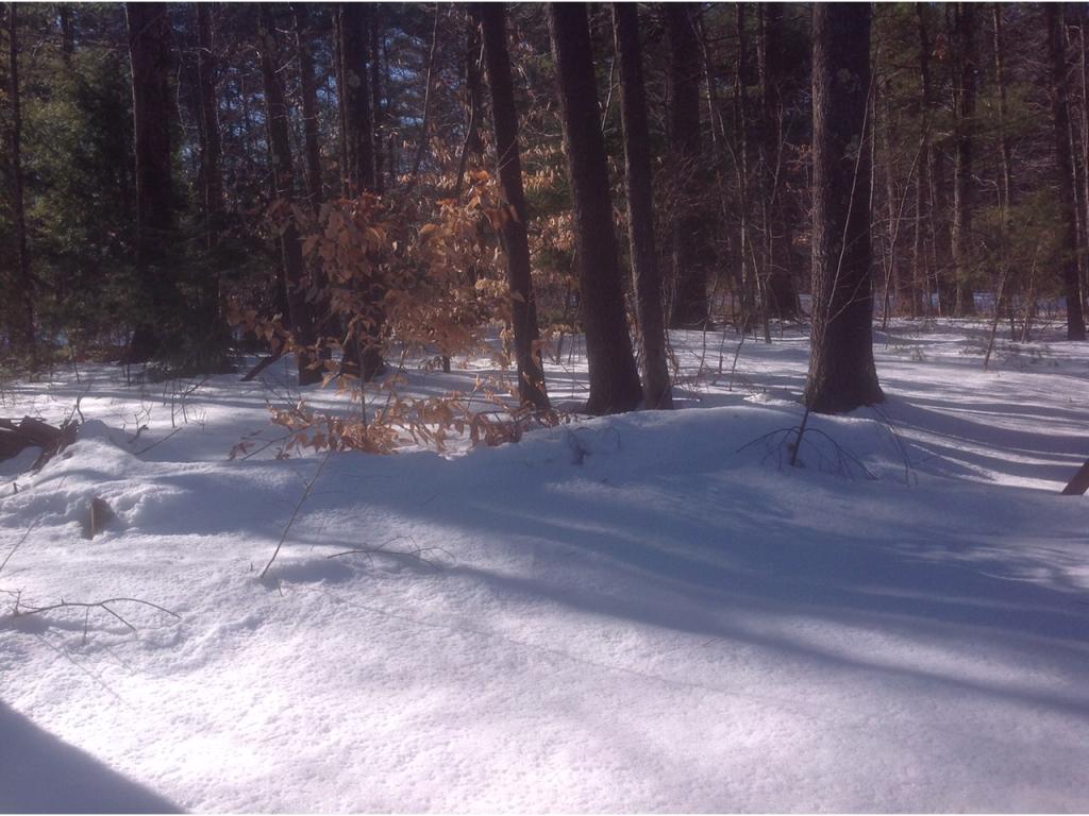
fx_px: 1101
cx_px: 544
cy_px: 408
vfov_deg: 40.7
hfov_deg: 52.6
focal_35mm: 35
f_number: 2.4
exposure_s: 1/1259
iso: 50
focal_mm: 4.28
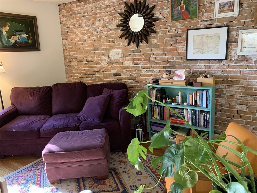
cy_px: 96
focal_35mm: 26
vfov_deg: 53.1
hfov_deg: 67.3
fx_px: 193
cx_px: 128
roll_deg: +2.9
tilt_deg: -10.9
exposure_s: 1/60
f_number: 1.8
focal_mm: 4.25
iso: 320
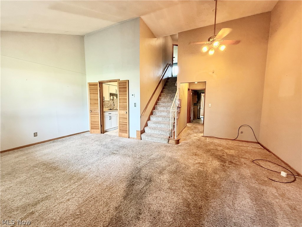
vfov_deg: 85.7
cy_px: 114
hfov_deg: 102.1
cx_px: 151
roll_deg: -0.8
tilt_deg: -5.3
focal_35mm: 14
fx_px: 122
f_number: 2.2
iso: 400
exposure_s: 1/60
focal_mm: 2.22
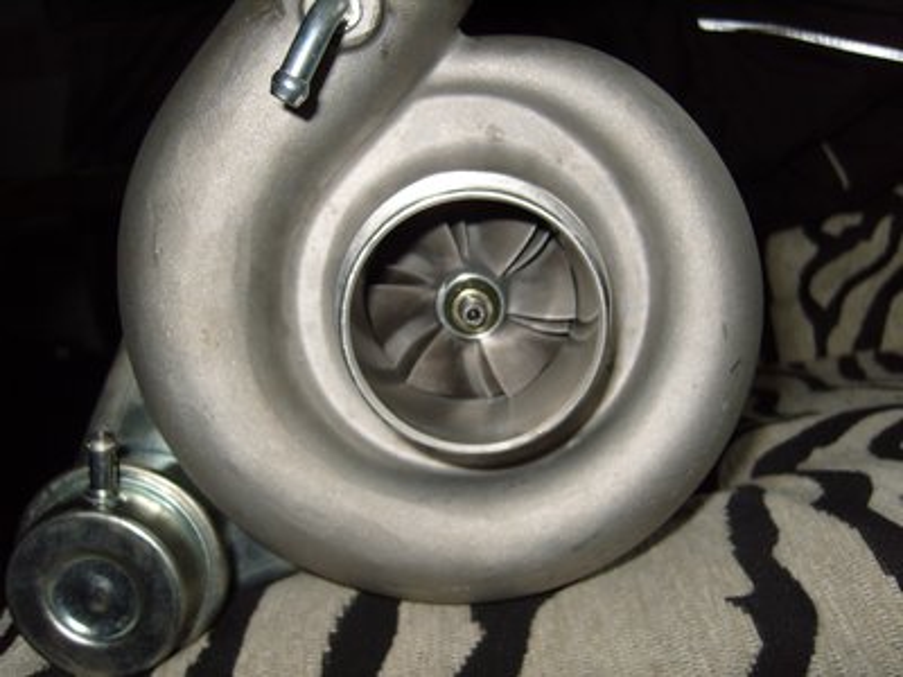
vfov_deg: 40.7
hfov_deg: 52.6
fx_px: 913
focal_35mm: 35
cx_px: 452
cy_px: 338
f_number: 2.8
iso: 100
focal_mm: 7.4
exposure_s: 1/30
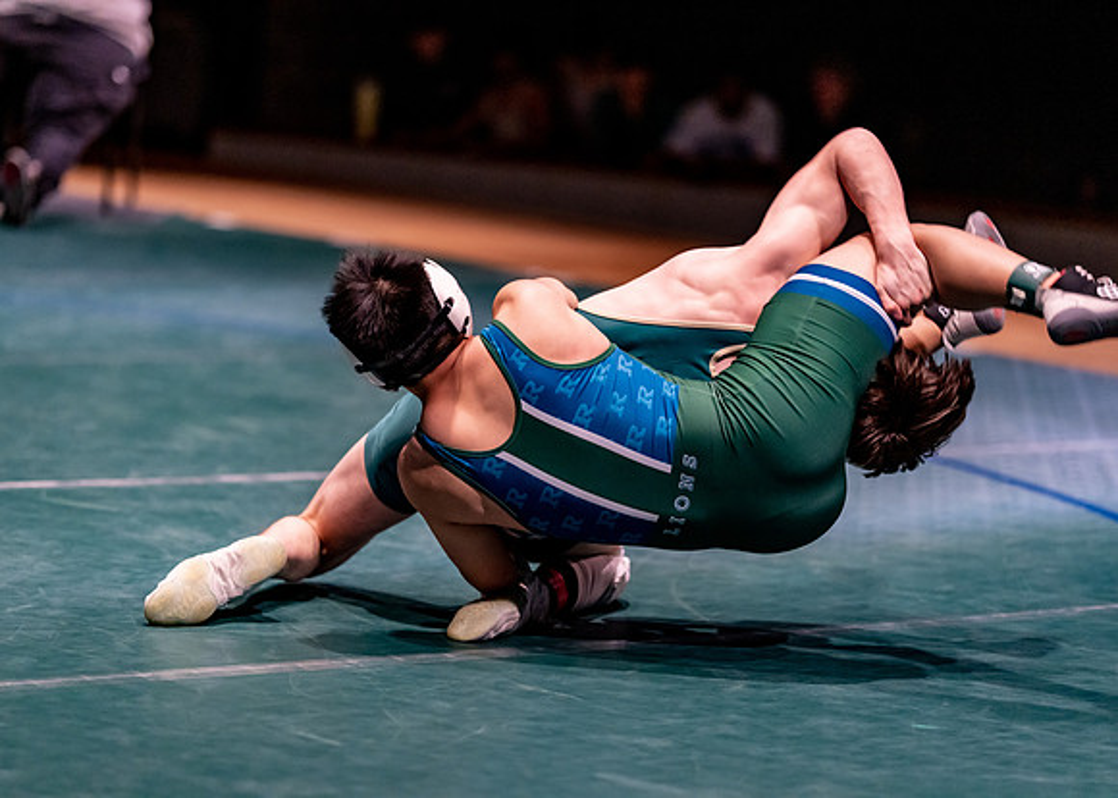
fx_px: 4491
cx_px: 519
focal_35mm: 141
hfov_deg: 14.2
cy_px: 399
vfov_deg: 10.2
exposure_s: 1/640
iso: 2000
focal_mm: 135
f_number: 1.8
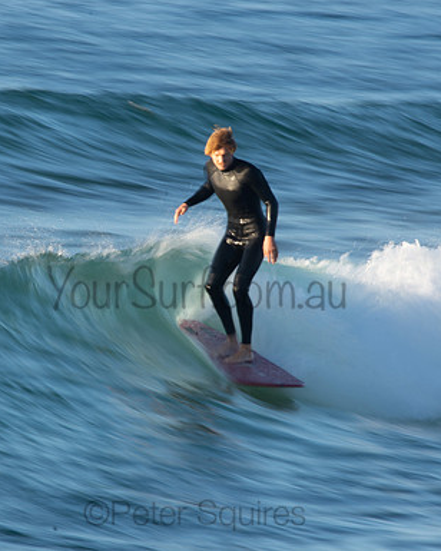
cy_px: 276
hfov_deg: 1.5
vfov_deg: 1.8
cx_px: 195
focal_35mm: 1061
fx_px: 17310
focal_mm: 500
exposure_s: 1/15
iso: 100
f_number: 22
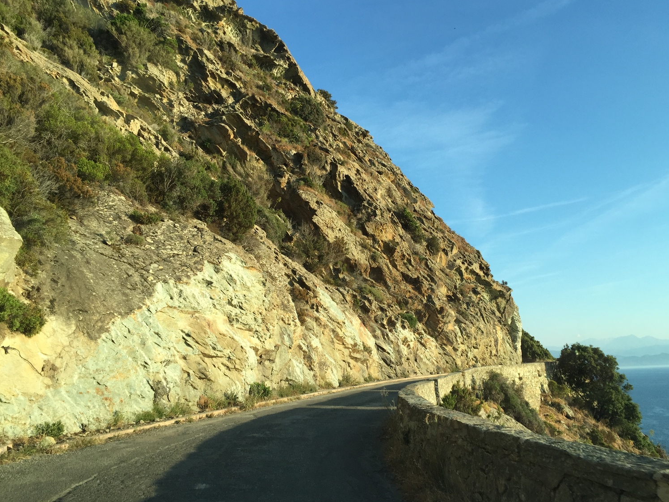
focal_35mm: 31
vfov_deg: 45.4
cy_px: 252
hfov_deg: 58.3
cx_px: 351
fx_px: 599
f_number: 2.2
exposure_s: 1/682
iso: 32
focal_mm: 4.15
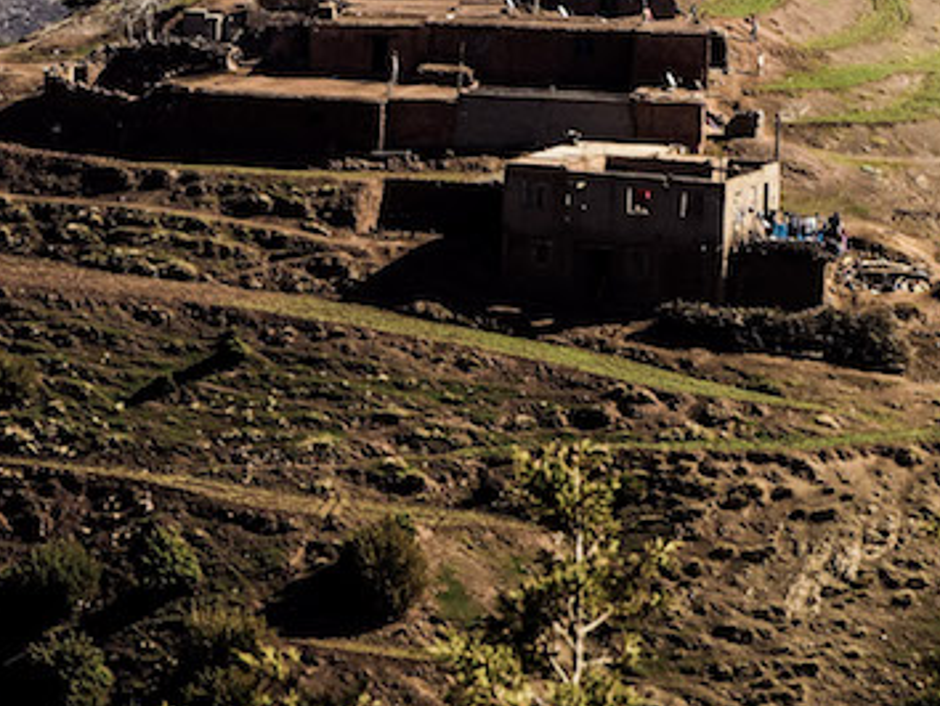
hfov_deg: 9.5
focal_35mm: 209
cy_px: -215
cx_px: 351
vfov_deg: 7.0
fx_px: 5679
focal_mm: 37
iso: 200
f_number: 10
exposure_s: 1/250
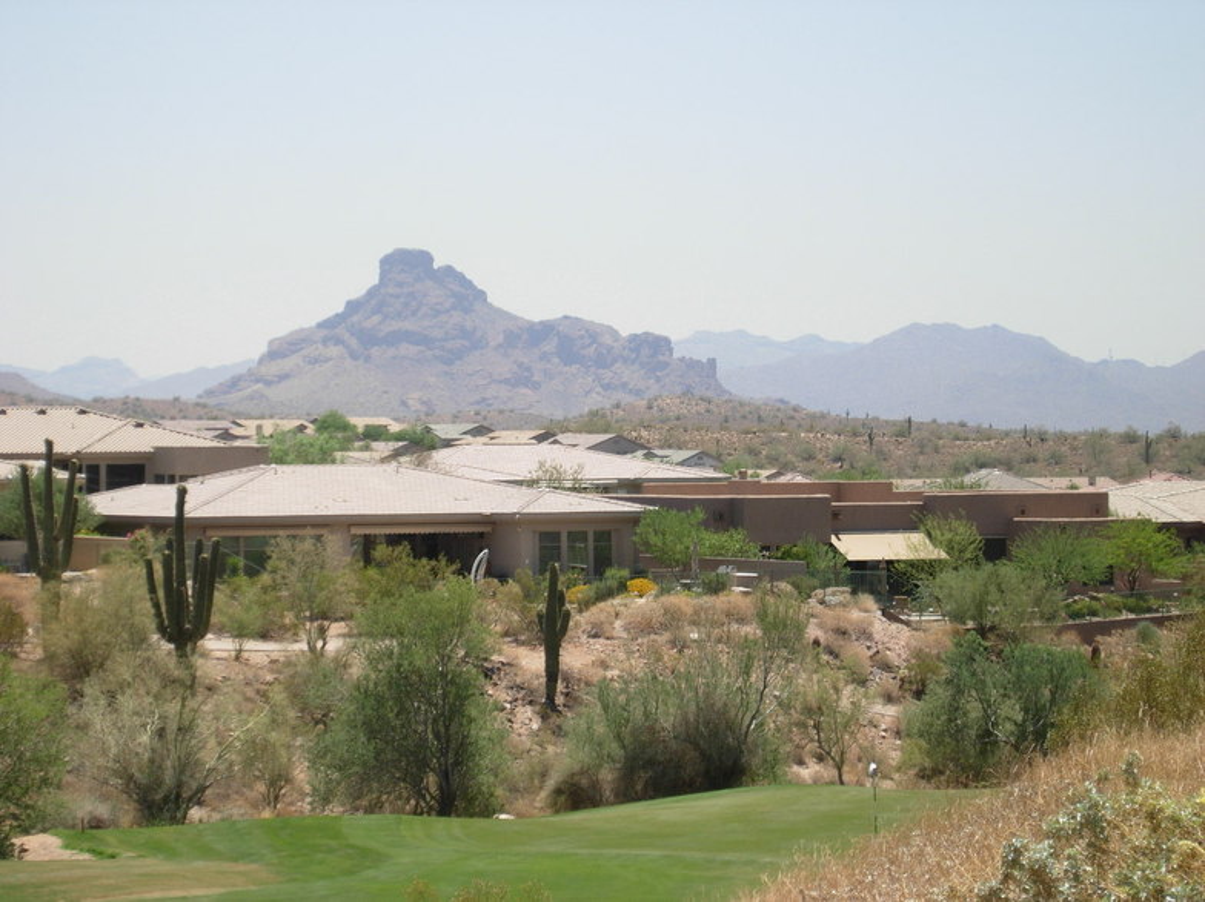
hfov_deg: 15.7
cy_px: 451
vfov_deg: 11.8
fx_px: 4383
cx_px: 602
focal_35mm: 126
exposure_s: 1/322
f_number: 5.3
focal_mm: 26.3
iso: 50
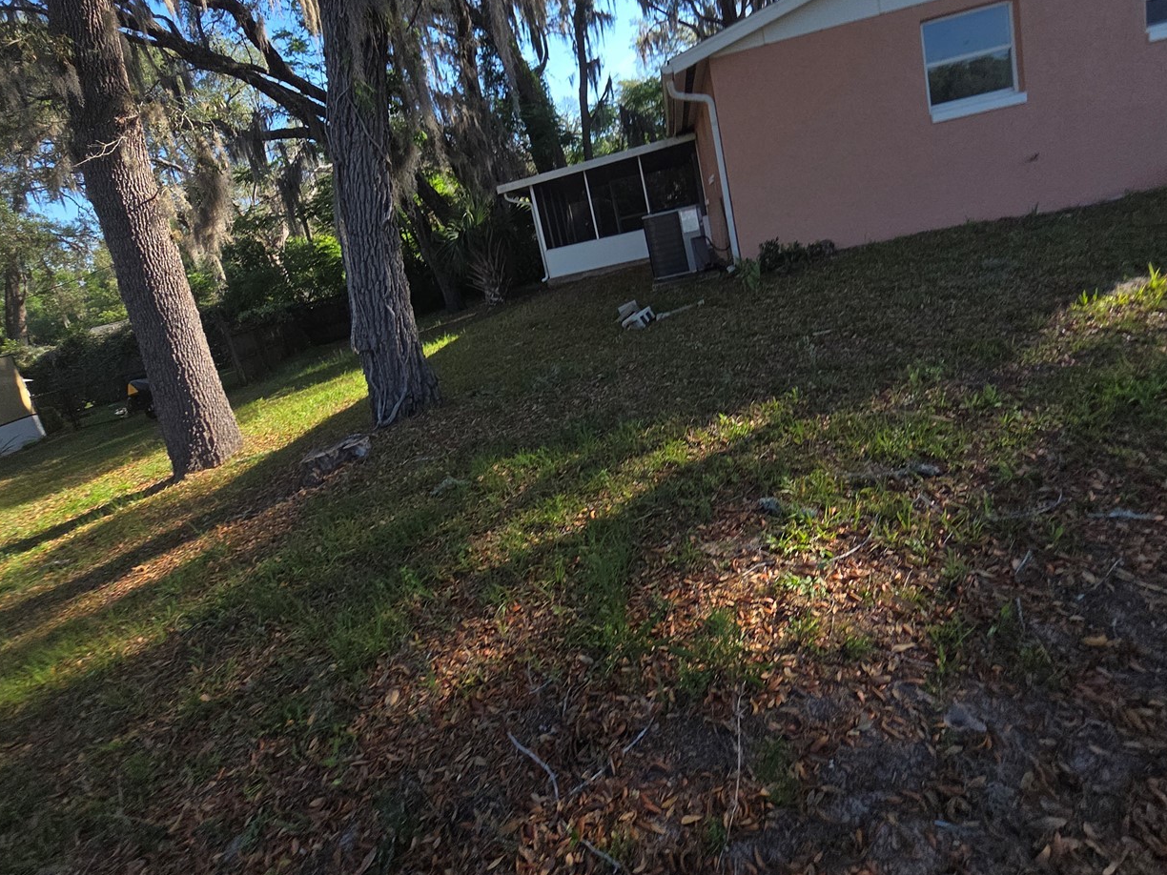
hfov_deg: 90.9
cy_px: 376
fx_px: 573
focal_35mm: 17
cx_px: 551
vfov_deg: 74.3
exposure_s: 1/624
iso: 50
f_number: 2.2
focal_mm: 2.2
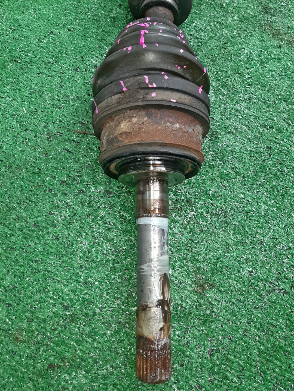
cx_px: 147
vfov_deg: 67.3
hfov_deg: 53.1
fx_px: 294
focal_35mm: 26
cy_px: 196
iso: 87
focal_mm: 3.93
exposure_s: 1/50
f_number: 1.7
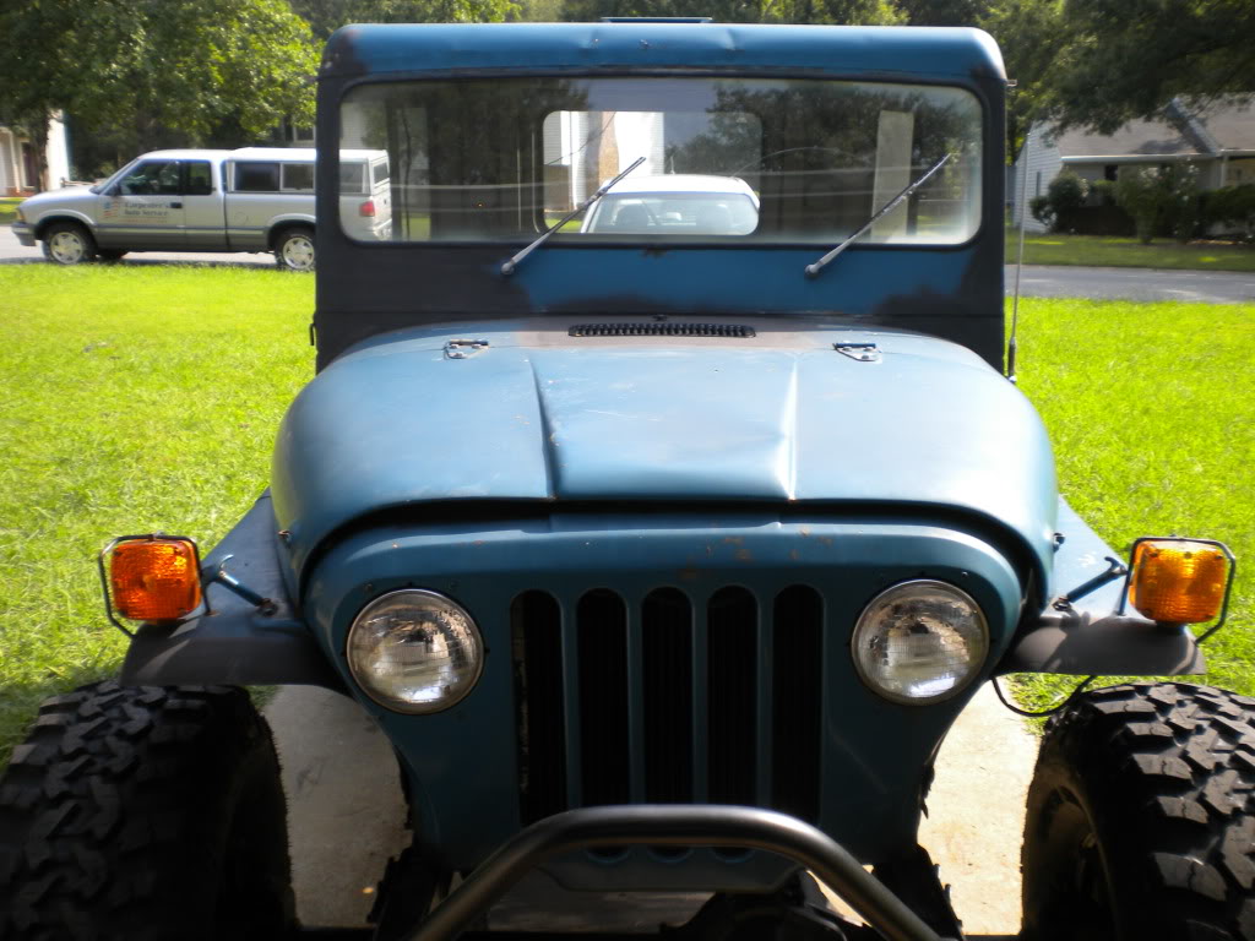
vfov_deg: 40.7
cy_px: 470
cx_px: 628
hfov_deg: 52.6
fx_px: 1269
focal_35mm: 35
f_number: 4.6
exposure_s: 1/149
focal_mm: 6.3
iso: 80
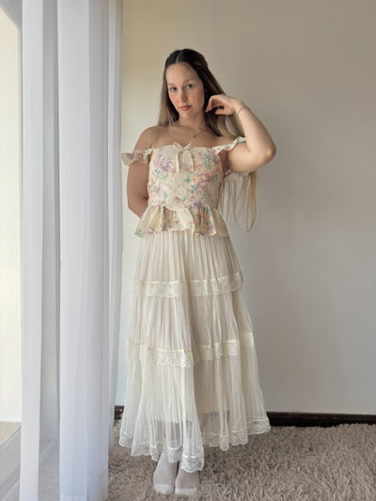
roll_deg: +0.2
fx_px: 347
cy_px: 250
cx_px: 188
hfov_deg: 56.8
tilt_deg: +0.4
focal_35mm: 24
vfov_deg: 71.6
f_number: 1.78
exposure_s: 1/593
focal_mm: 6.76
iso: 80
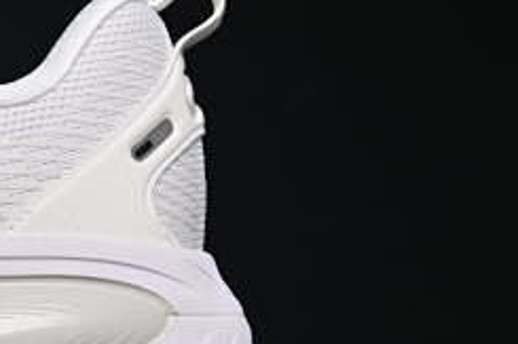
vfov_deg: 5.6
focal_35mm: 245
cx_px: -326
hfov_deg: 8.2
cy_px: 134
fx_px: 3523
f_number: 6.3
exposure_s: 1/60
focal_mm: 50
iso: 160
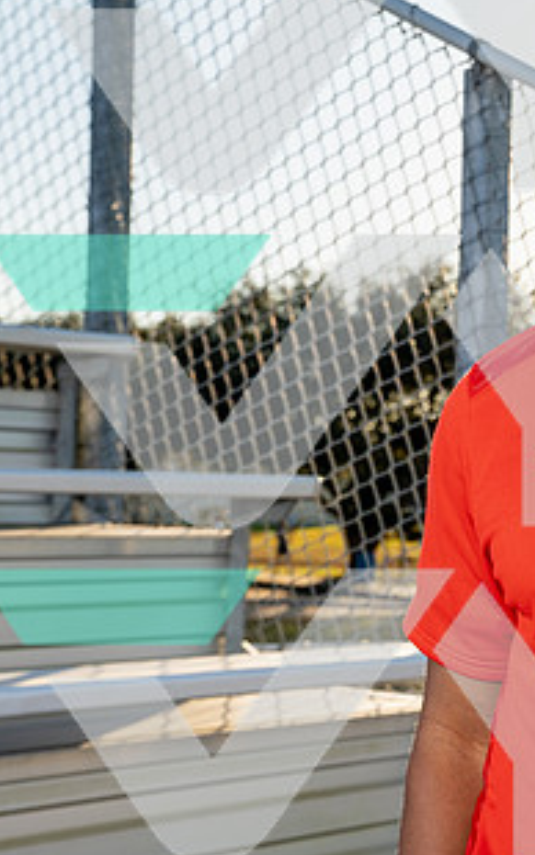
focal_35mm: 80
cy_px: 382
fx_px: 1865
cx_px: 684
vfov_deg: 25.8
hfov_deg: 15.6
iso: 100
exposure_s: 1/250
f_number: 6.3
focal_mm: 42
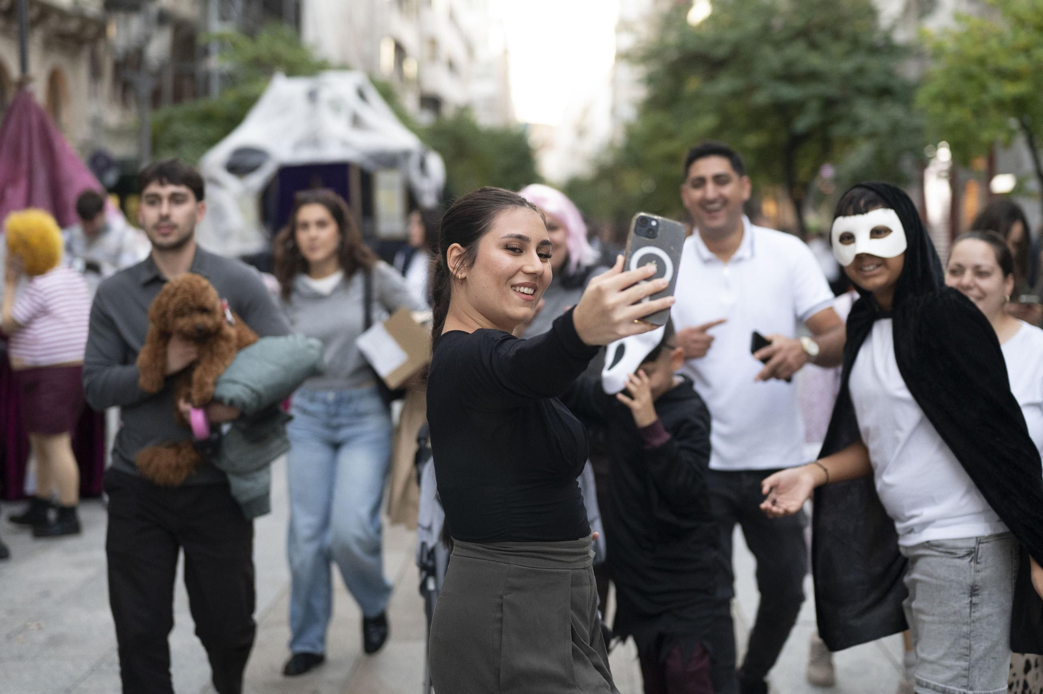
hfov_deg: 32.3
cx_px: 500
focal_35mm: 62
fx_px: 1803
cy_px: 262
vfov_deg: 21.7
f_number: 2.2
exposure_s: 1/640
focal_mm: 50
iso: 3200
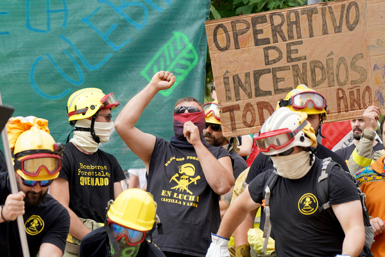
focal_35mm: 157
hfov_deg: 13.1
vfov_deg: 8.7
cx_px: 192
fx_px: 1679
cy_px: 128
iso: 125
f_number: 4
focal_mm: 105
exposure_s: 1/400
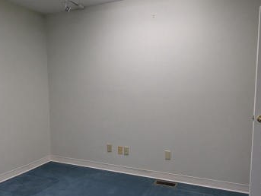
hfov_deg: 58.0
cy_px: 117
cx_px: 111
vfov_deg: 45.3
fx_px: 234
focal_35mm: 31
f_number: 2.2
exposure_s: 1/120
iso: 37
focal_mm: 2.35
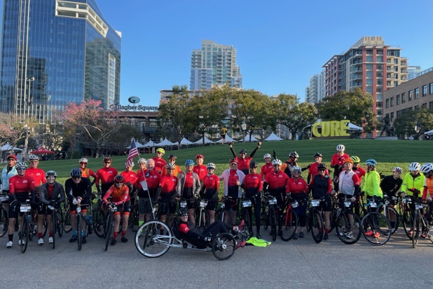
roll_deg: -0.9
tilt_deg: +2.5
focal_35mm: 28
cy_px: 147
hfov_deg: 65.5
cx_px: 223
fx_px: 337
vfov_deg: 46.4
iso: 32
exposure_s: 1/744
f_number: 1.6
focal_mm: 4.2
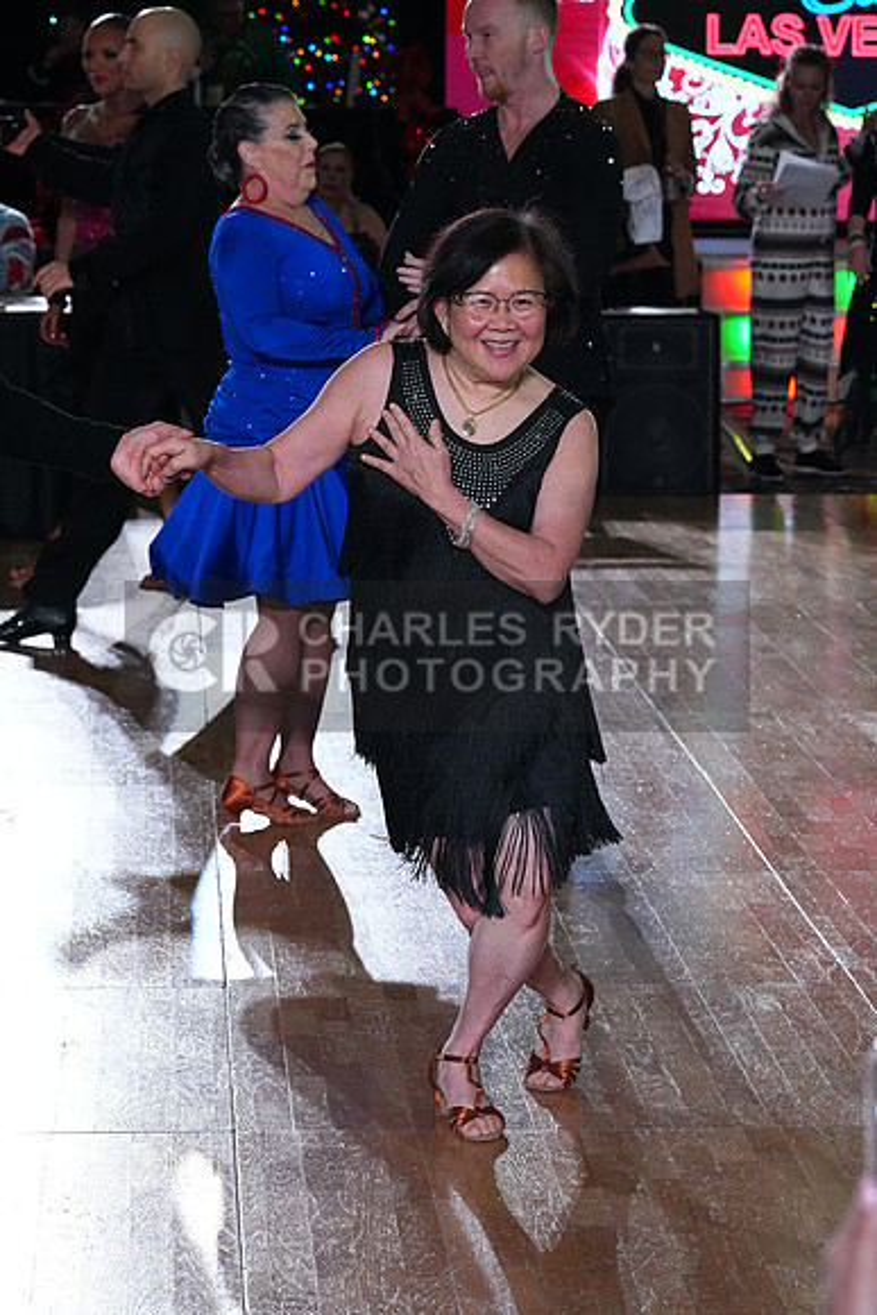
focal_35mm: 125
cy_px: 658
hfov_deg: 11.0
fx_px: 4565
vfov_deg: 16.4
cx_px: 438
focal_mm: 125
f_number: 9
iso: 8000
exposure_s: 1/400
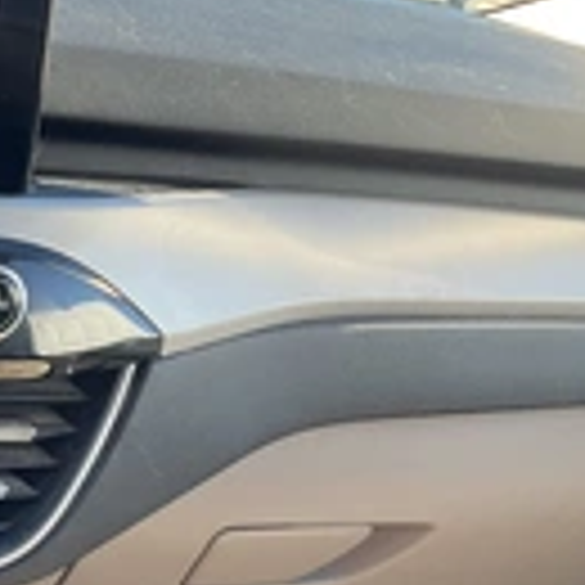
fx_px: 1510
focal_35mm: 79
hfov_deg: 19.5
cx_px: -256
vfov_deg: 21.9
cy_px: 369
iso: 32
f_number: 1.8
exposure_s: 1/122
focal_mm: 3
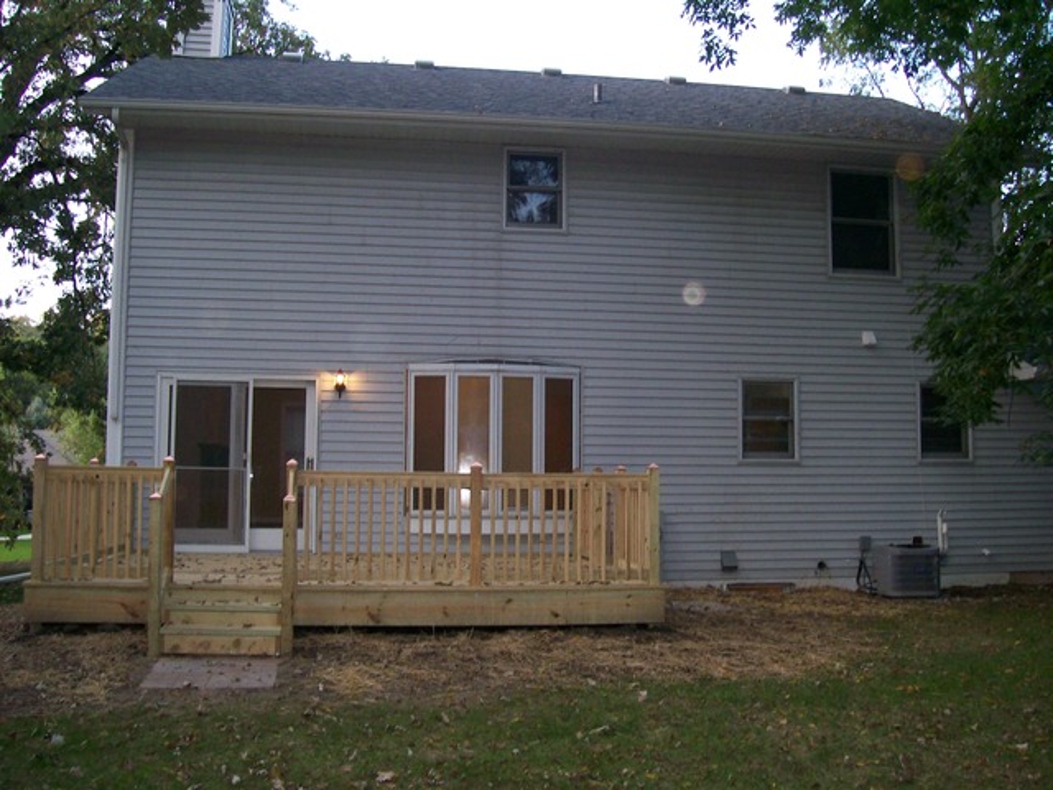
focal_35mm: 36
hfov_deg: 51.4
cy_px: 395
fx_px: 1095
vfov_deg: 39.7
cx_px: 526
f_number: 2.7
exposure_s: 1/64
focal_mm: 6
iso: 140
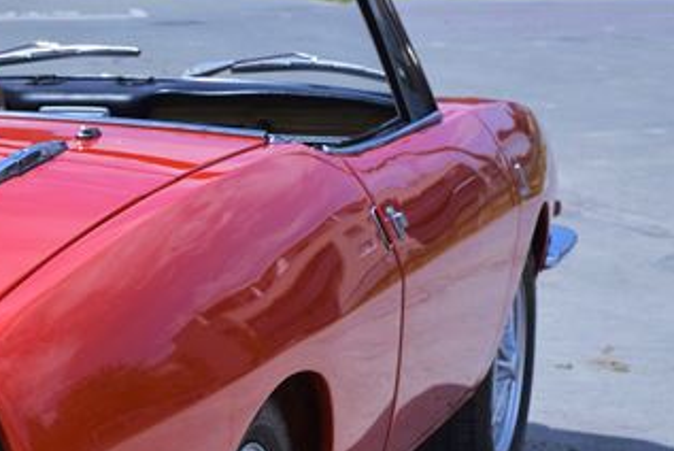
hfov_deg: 13.1
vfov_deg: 9.1
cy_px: 391
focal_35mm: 151
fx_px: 2830
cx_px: -204
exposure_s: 1/320
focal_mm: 50
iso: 100
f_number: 9
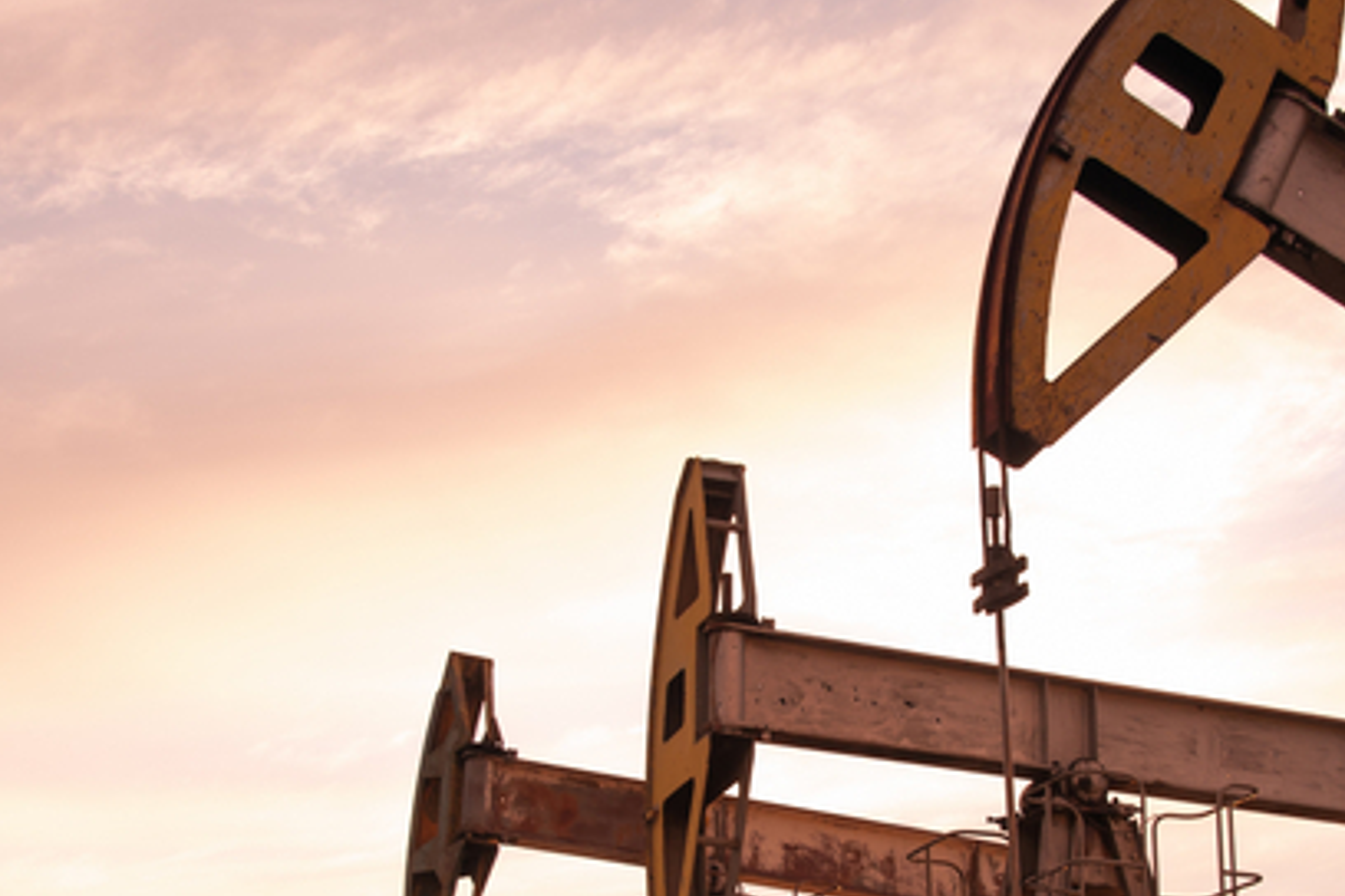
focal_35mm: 79
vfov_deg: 17.1
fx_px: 2951
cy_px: 736
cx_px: 809
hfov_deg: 25.6
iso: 100
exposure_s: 1/125
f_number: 9
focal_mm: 38
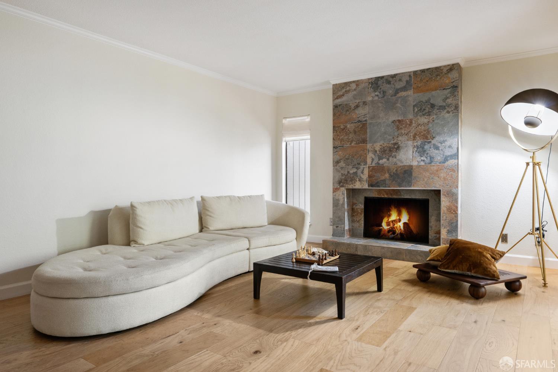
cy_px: 186
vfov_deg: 53.1
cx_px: 279
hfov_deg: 73.7
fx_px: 372
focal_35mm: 24
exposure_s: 1/5
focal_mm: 24
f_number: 11
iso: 400
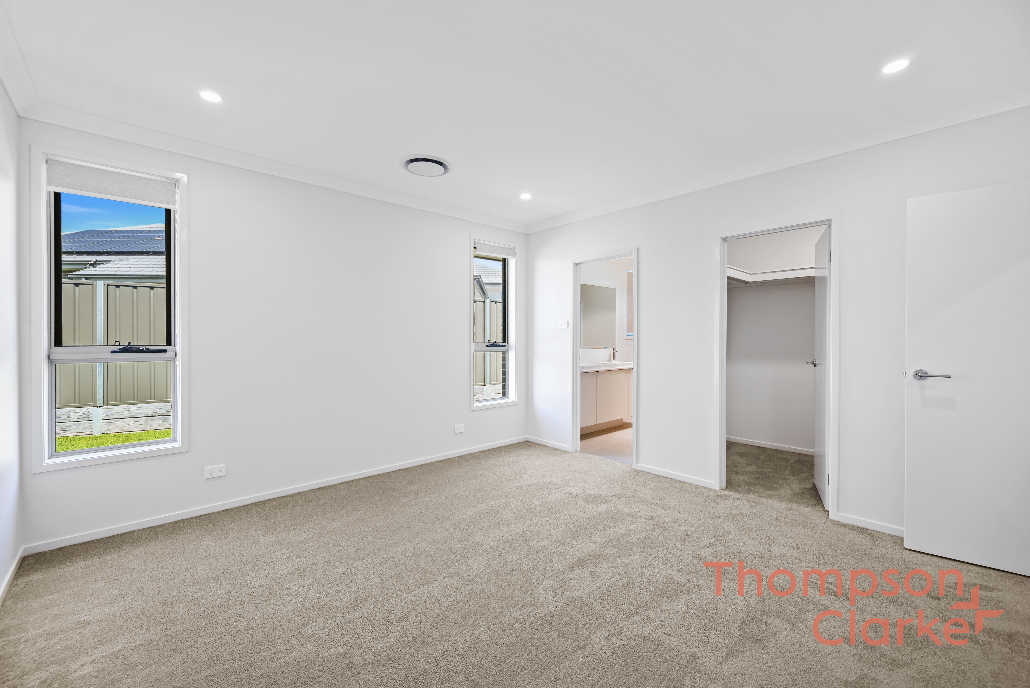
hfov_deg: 104.2
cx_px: 515
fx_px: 401
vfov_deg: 81.3
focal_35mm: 14
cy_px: 344
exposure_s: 1/10
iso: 100
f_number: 4
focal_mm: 14
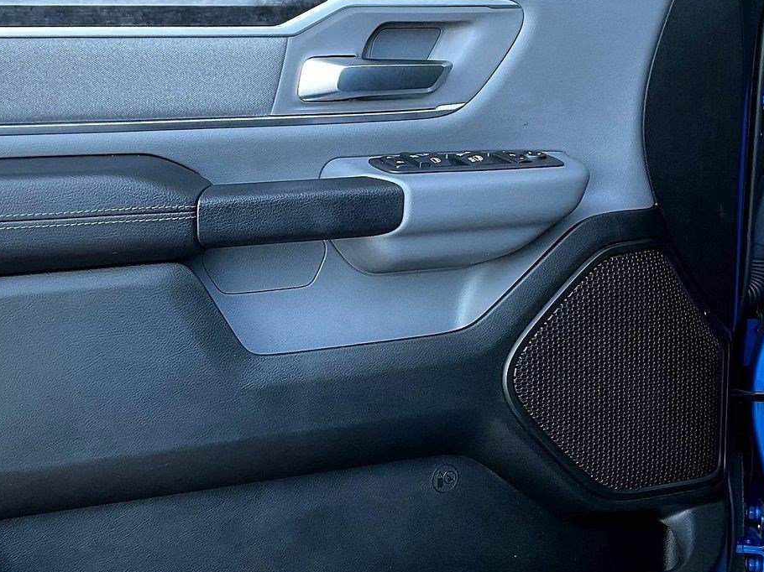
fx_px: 1125
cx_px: 287
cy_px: 323
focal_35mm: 51
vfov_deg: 28.5
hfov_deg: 37.3
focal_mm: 3
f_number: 1.8
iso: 64
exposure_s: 1/115
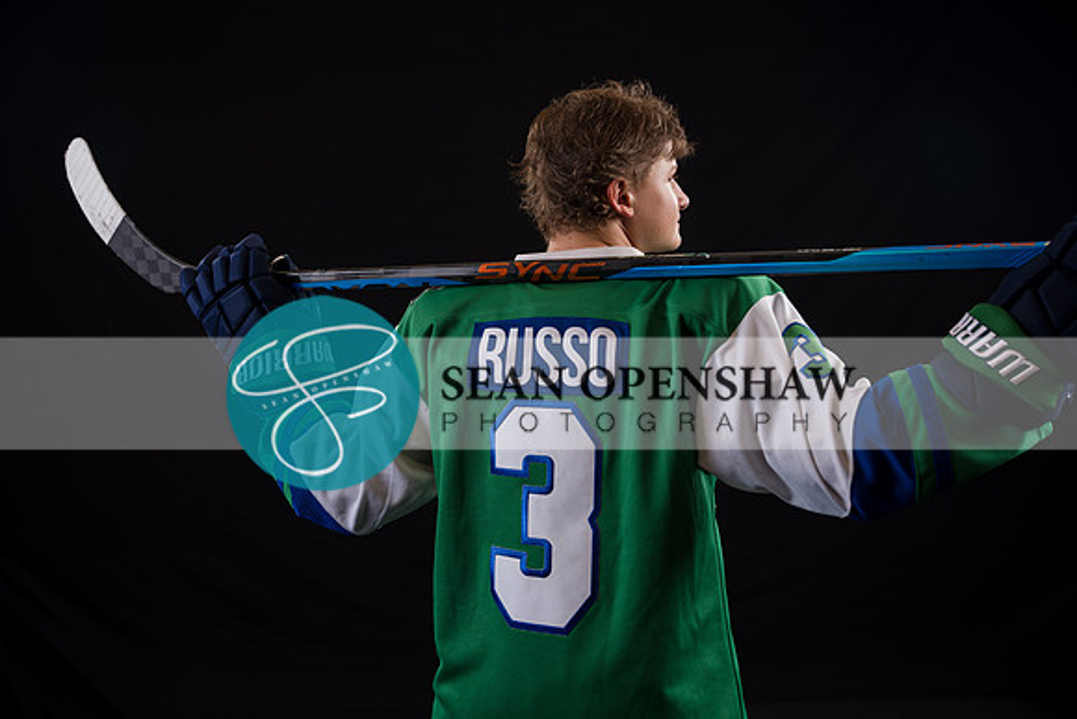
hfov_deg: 44.9
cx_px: 538
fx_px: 1305
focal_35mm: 44
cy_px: 360
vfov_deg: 30.8
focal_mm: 43.6
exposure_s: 1/160
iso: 80
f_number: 3.5
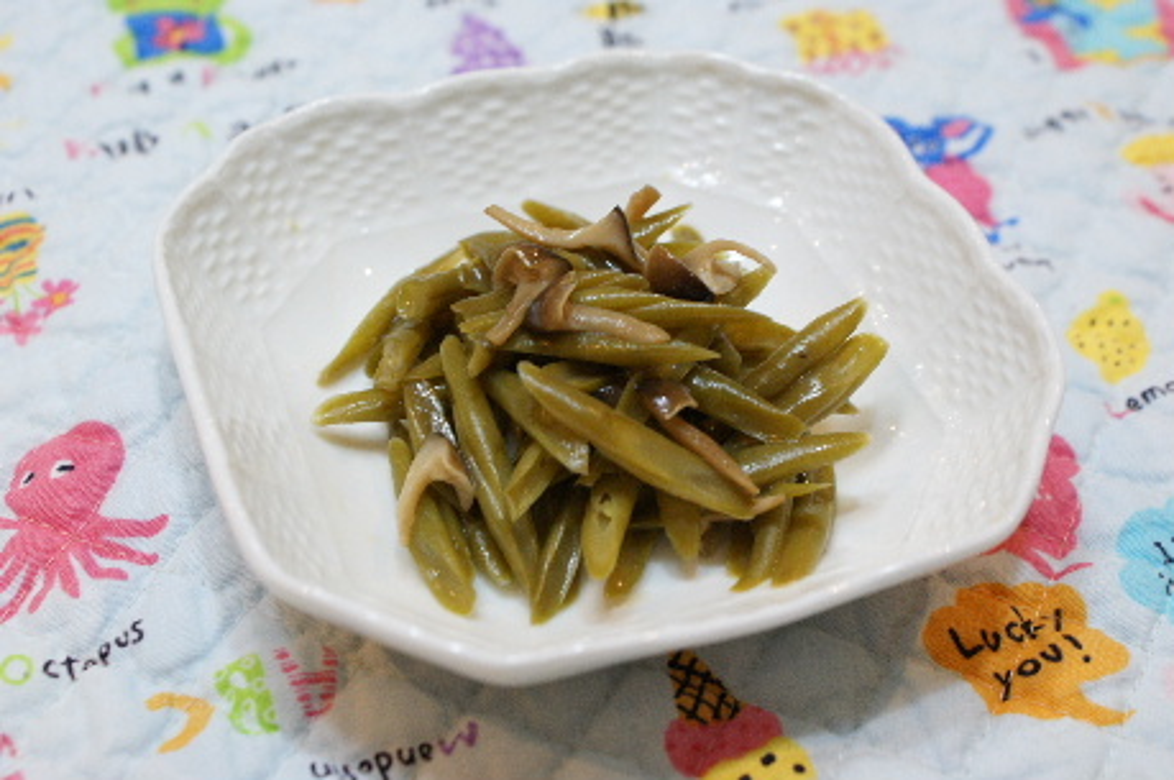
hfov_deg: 37.9
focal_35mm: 52
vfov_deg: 25.7
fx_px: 1710
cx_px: 587
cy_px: 390
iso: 400
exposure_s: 1/15
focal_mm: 35
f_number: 5.6
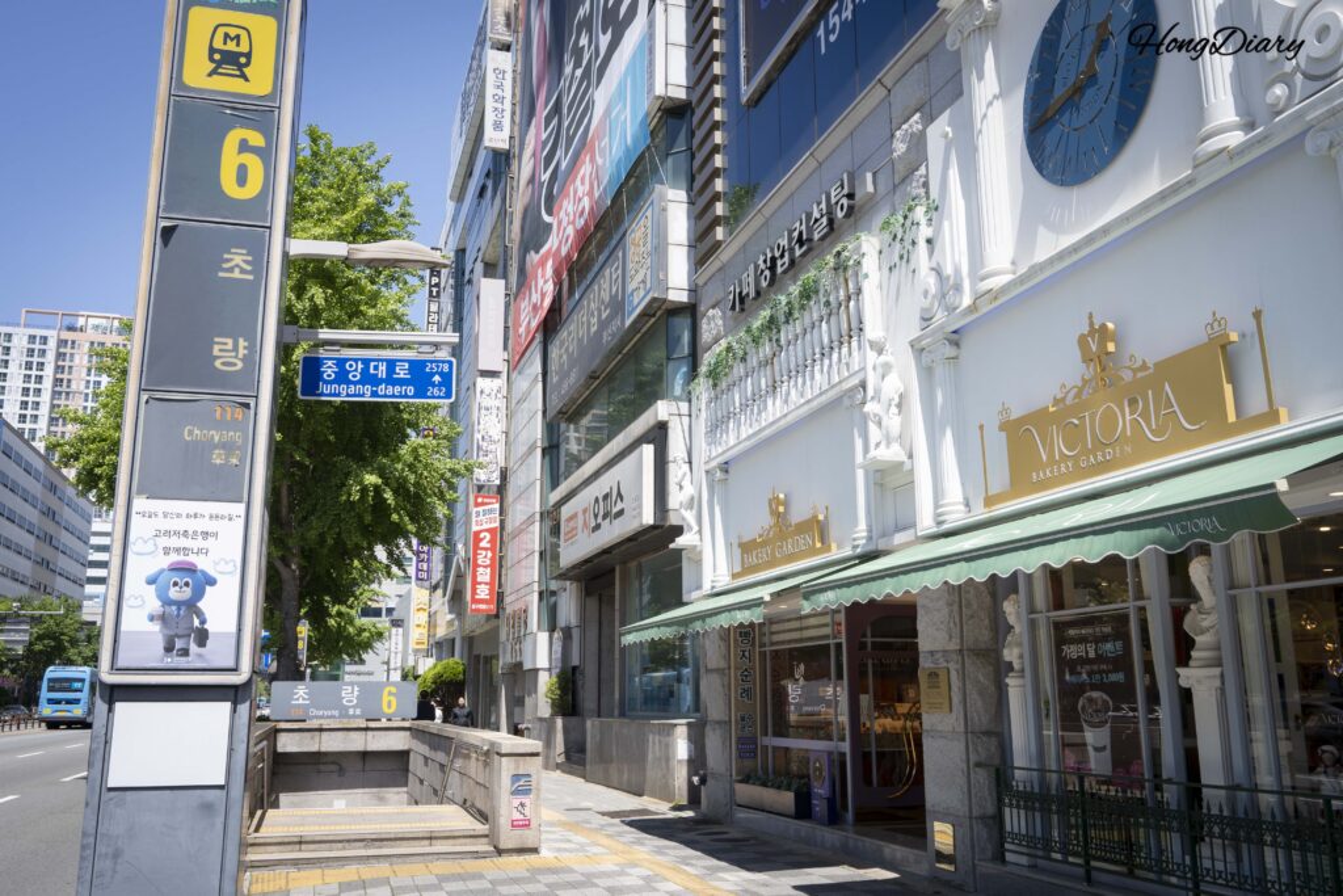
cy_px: 448
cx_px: 672
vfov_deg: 46.4
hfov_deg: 65.5
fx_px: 1045
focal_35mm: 28
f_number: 10
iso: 100
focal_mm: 28
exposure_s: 1/160
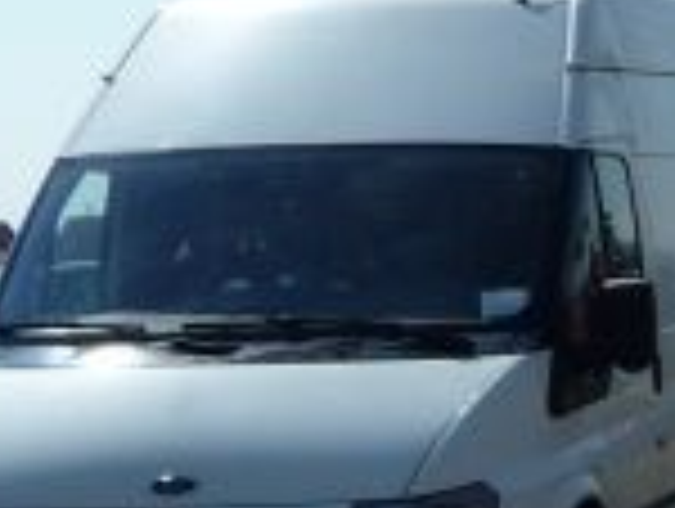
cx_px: 1526
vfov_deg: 10.0
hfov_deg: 11.4
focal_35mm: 149
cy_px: 351
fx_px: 2910
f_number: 8
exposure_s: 1/400
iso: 100
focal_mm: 4.7
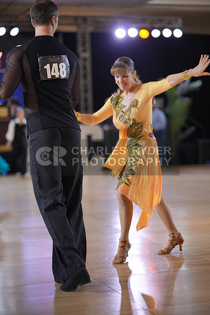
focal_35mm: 85
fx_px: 743
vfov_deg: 23.9
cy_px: 158
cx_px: 105
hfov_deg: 16.1
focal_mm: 85
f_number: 2
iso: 800
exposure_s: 1/500
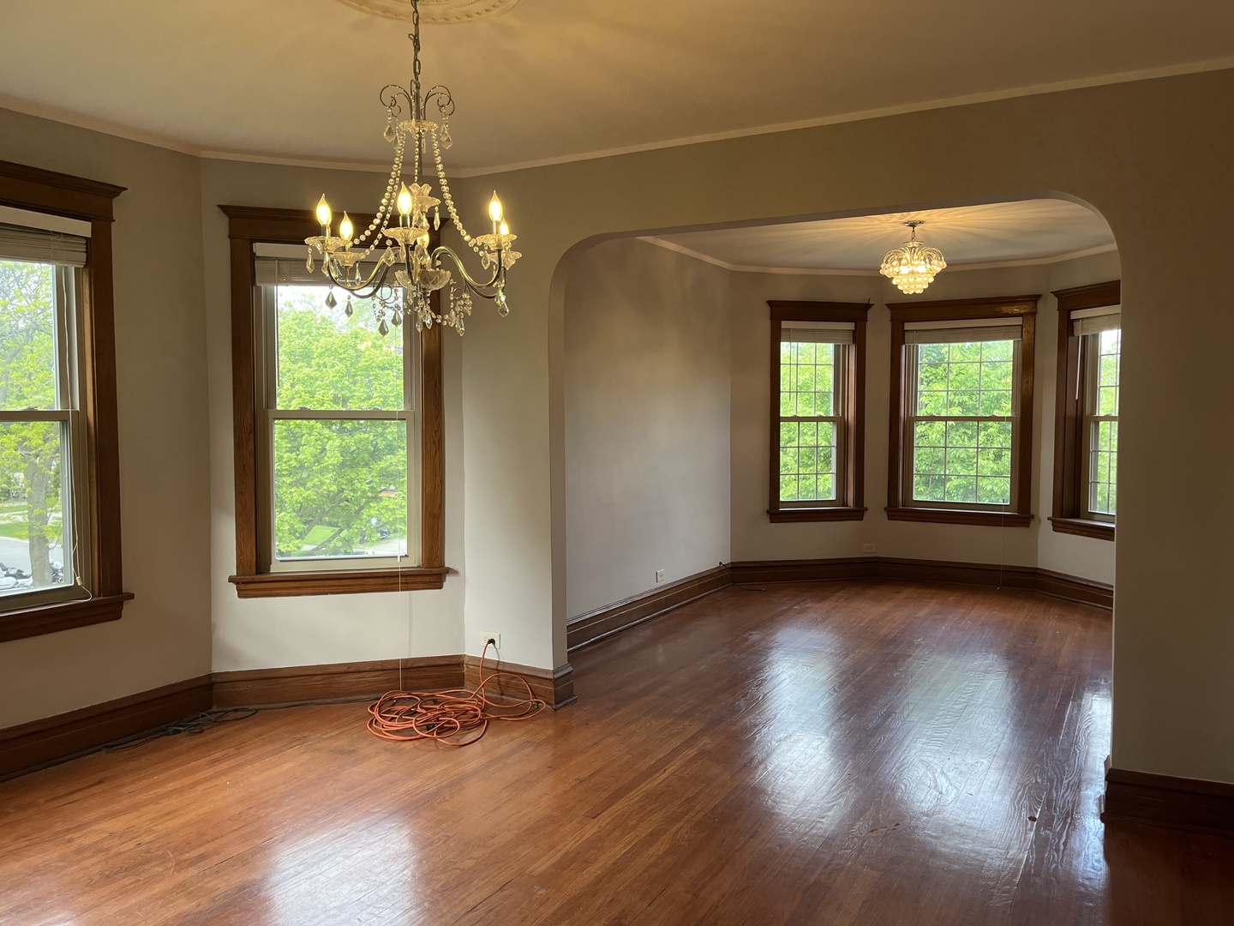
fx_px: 927
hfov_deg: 67.3
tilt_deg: -3.5
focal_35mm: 26
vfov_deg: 53.1
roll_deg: -0.1
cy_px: 463
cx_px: 617
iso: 80
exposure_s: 1/120
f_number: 1.6
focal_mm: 5.1
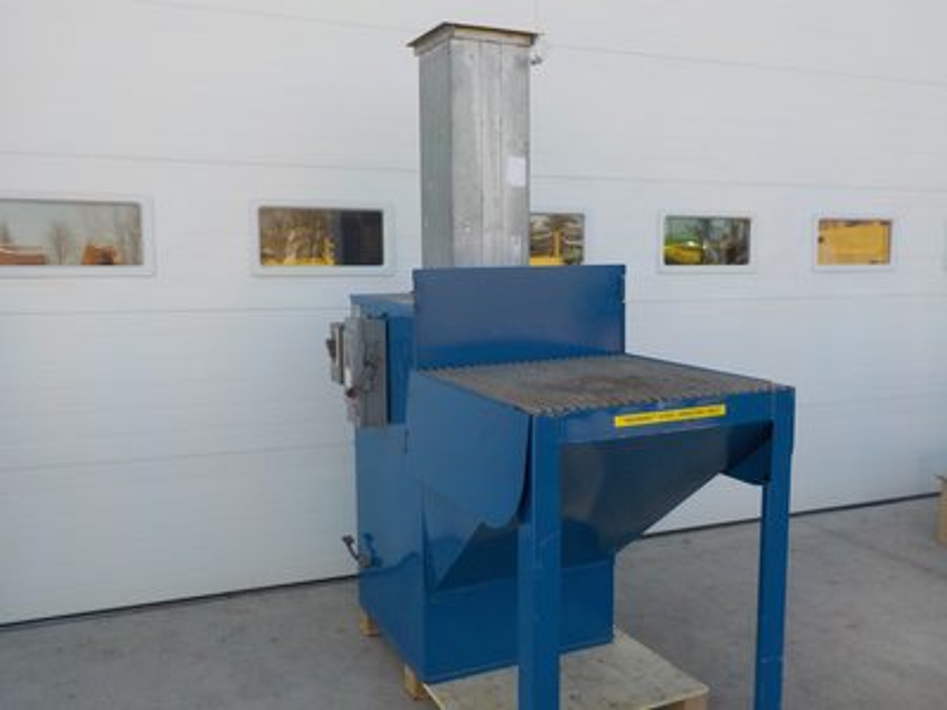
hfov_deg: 60.0
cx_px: 474
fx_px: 821
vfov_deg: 46.8
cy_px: 355
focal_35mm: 30
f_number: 3.3
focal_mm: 4.1
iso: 125
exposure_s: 1/400
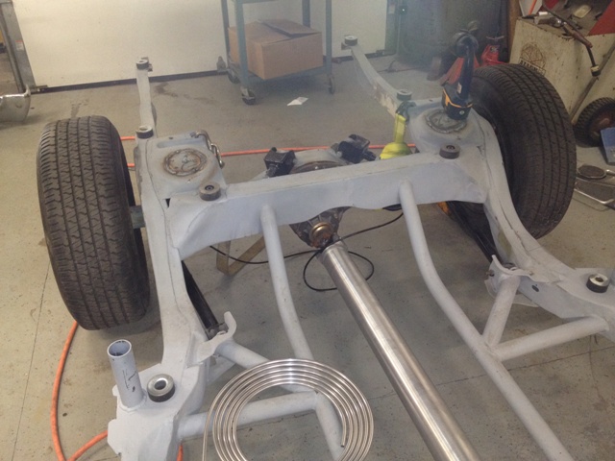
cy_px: 230
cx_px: 308
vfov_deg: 40.7
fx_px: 622
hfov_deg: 52.6
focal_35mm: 35
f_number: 2.4
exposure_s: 1/16
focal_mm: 4.28
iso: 200
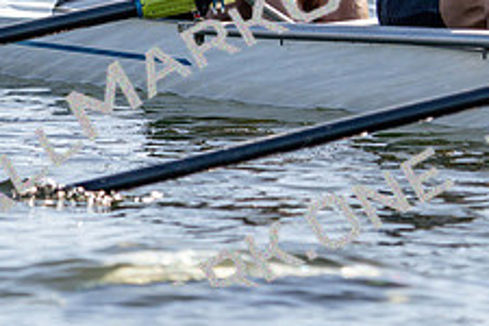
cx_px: 369
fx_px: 6995
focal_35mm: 515
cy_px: -86
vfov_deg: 2.7
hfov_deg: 4.0
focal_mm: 200
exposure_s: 1/2000
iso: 400
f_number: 5.6
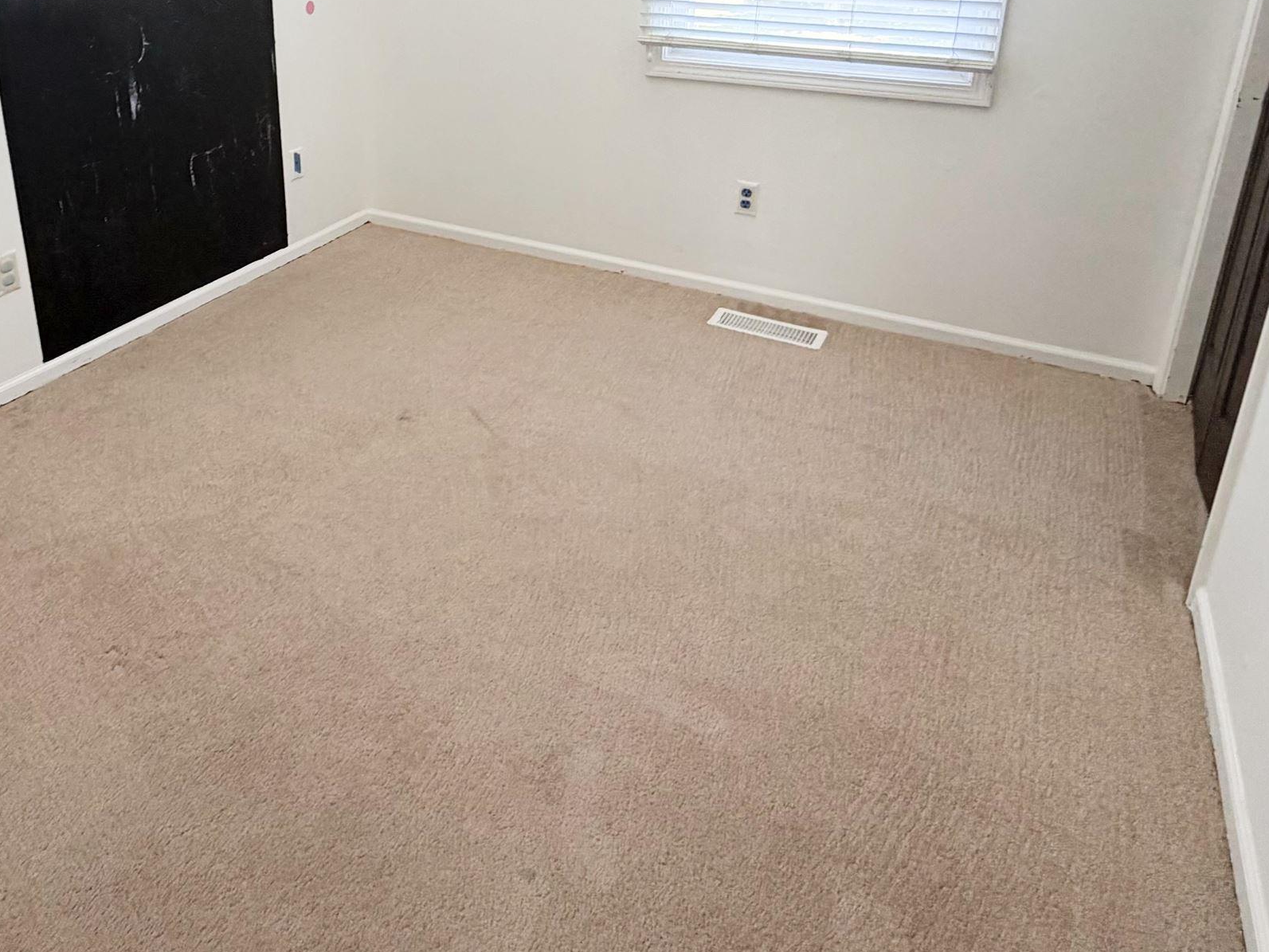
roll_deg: +1.0
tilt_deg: -18.6
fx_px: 990
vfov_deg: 48.5
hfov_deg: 64.0
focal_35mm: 27
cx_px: 443
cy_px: 192
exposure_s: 1/103
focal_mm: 2.22
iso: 320
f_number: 2.2
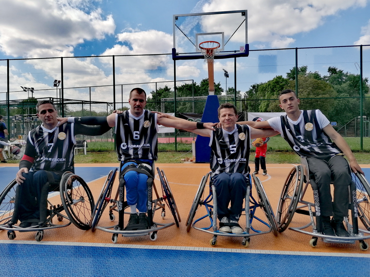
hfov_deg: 65.3
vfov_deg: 51.4
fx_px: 289
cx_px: 185
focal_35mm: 27
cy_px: 138
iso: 50
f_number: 1.8
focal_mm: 4.75
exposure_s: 1/1605
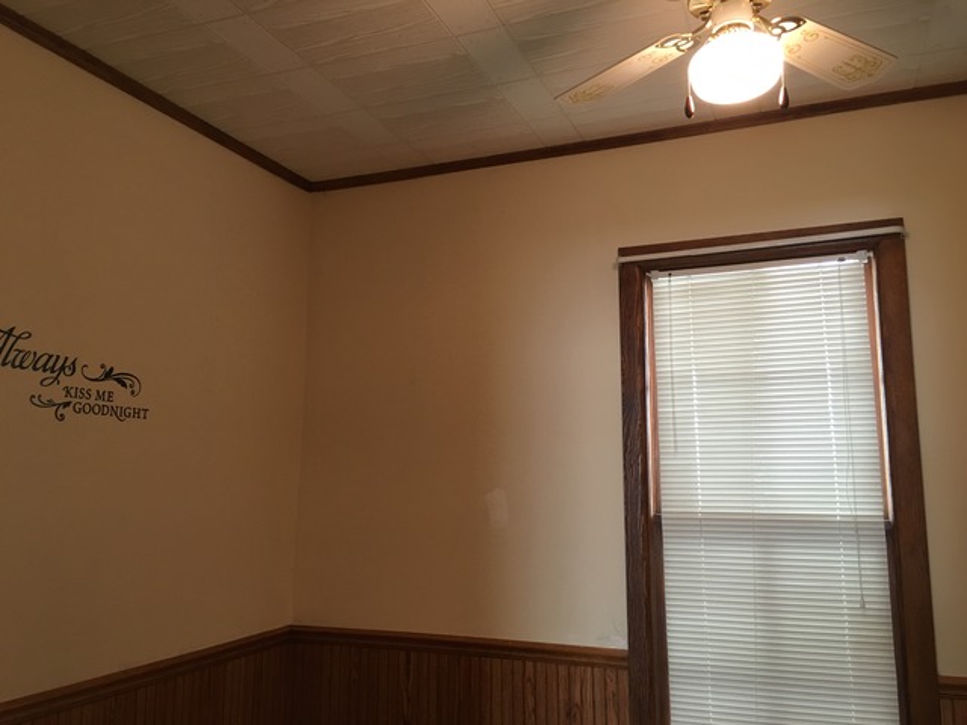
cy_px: 362
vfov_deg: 48.2
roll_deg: -1.2
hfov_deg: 61.7
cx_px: 484
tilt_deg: +9.0
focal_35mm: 29
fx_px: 810
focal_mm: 4.15
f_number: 2.2
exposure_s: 1/15
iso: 32
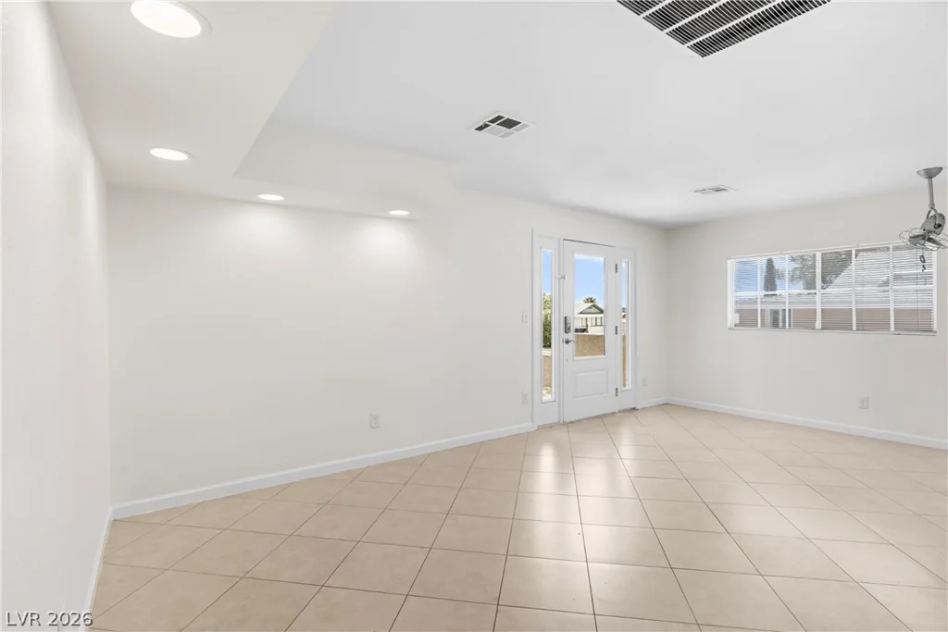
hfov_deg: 93.3
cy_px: 316
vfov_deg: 70.5
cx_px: 474
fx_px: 448
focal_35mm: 17
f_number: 8
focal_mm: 17
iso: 400
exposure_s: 1/50
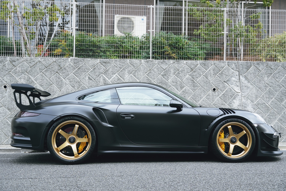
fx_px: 381
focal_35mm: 48
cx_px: 143
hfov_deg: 41.1
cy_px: 96
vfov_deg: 28.1
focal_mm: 32
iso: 100
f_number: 4.5
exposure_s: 1/50
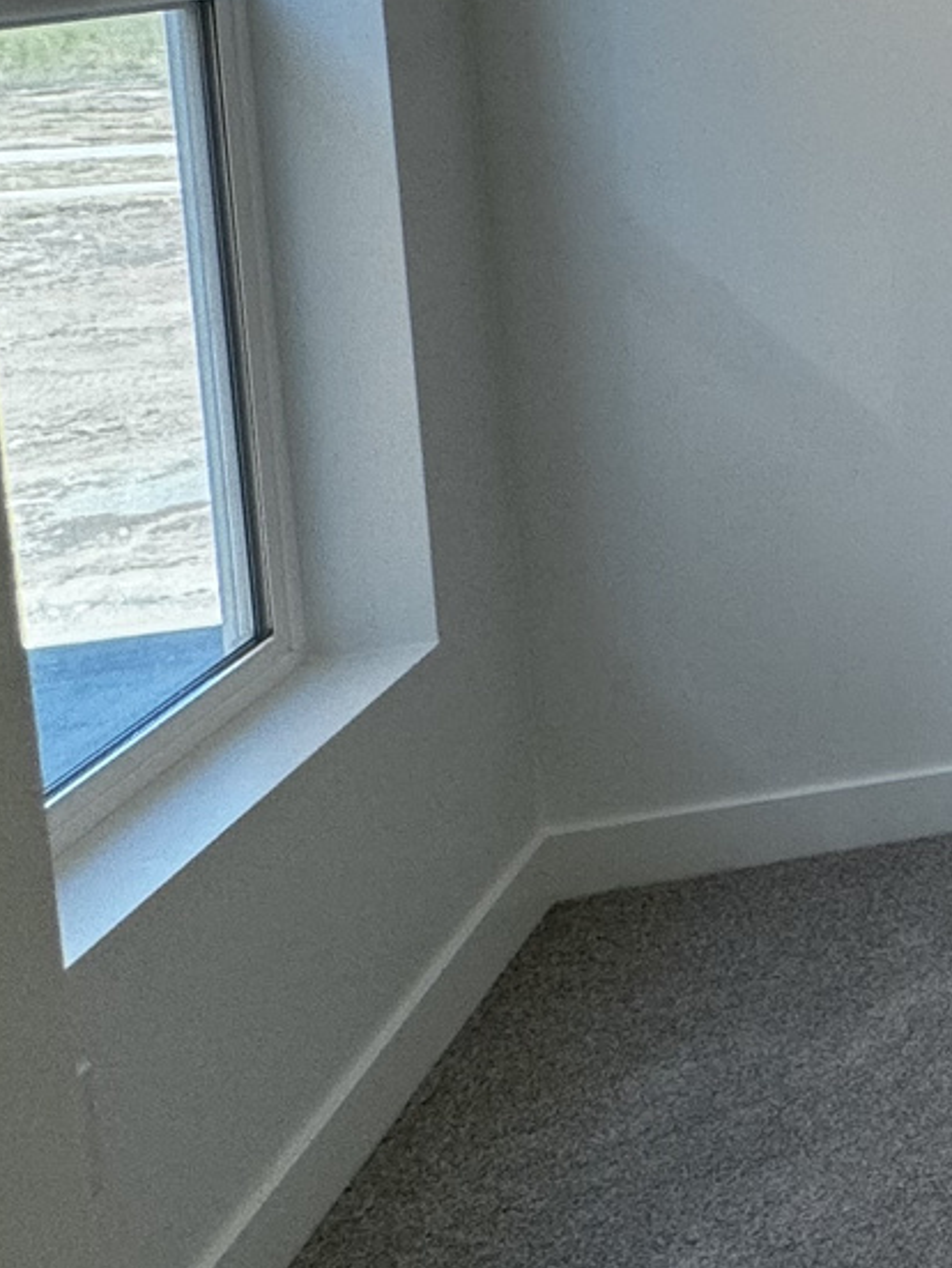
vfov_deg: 34.1
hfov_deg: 17.0
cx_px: 2063
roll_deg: -0.1
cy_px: 48
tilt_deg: -6.1
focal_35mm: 52
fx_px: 1905
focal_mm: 2.22
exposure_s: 1/120
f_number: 2.2
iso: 50
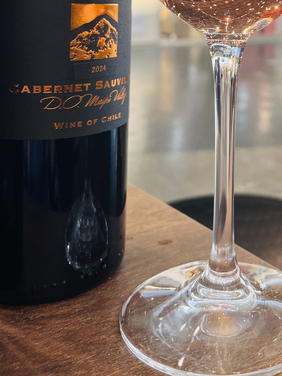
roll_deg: +0.5
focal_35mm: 50
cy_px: 20
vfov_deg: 35.4
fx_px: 543
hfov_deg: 28.3
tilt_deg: -3.5
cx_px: 236
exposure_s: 1/100
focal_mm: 5.1
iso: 40
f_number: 1.6
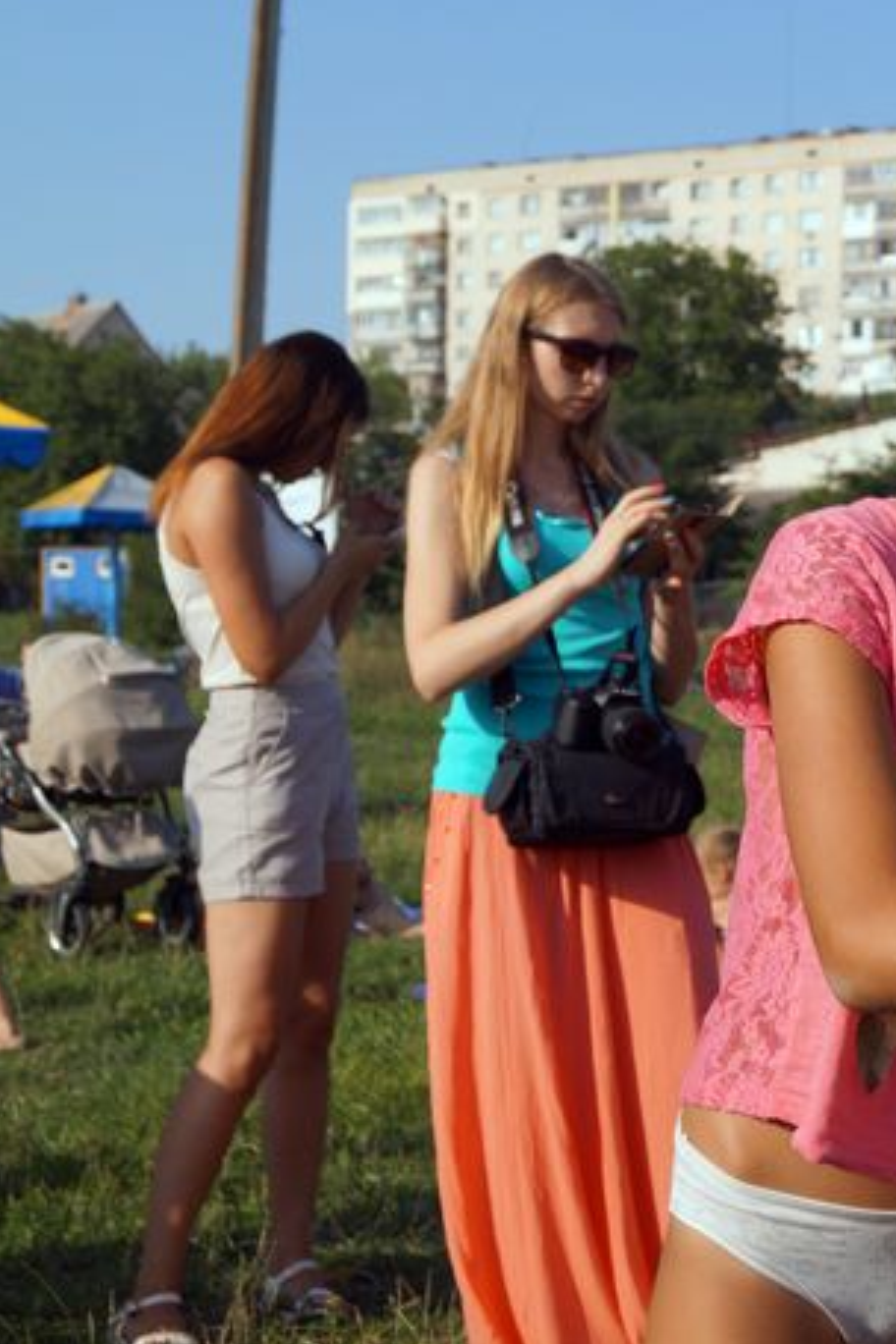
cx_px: 1005
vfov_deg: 29.2
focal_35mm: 69
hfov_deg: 18.9
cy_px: 671
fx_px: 2576
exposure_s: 1/640
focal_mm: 30
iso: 100
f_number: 5.6
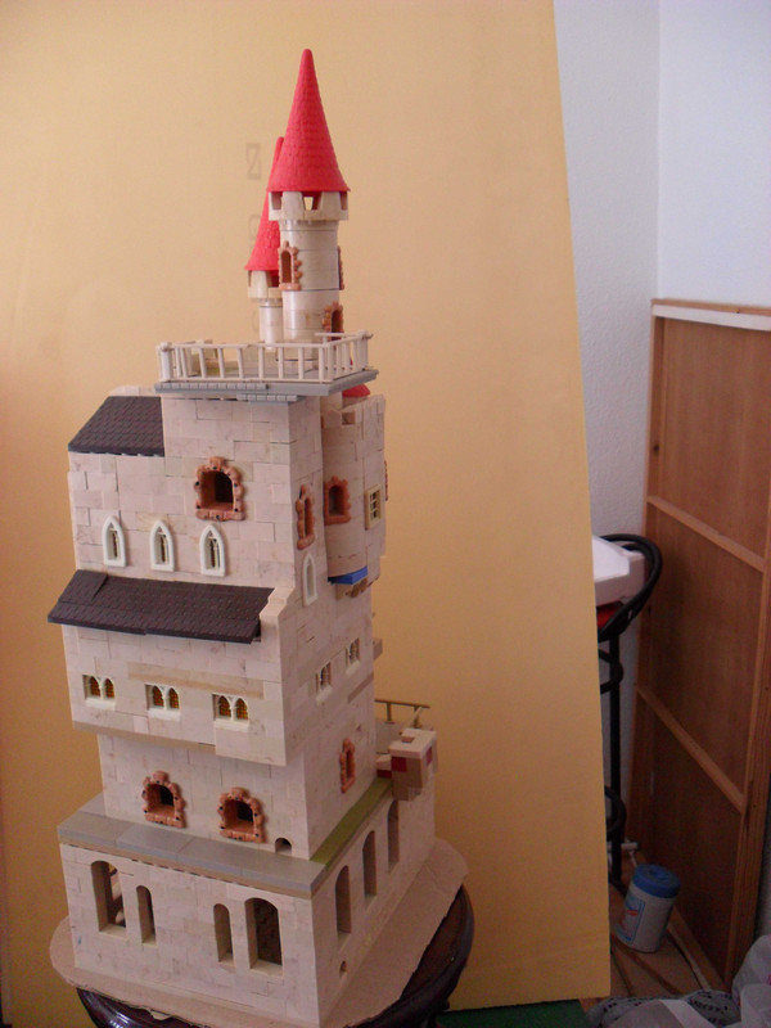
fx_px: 1039
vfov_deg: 52.6
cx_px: 386
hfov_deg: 40.7
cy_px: 514
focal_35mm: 35
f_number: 3
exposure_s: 1/30
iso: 240
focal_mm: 6.3
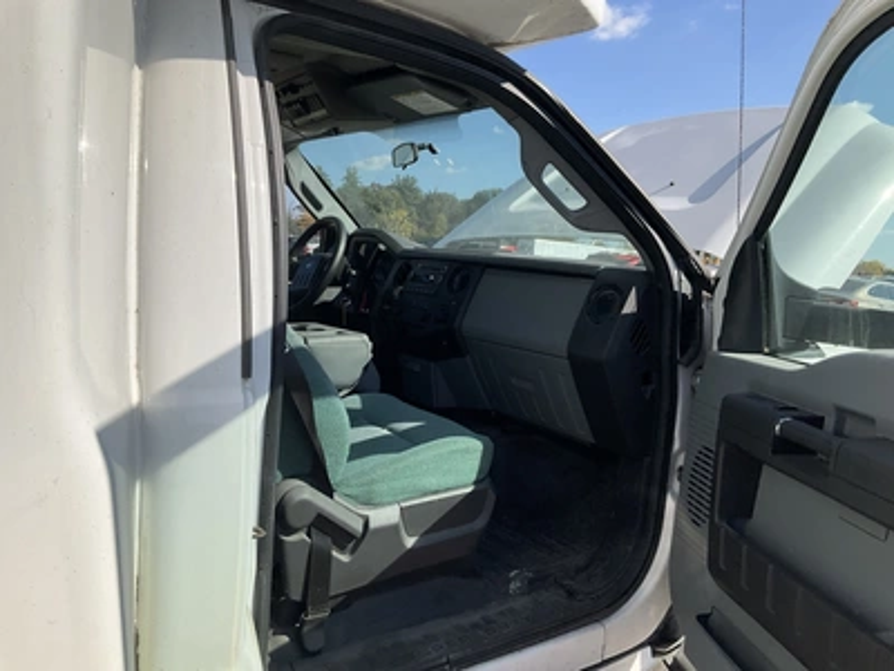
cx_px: 447
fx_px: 749
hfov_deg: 61.7
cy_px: 336
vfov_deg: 48.2
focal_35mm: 29
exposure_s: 1/1912
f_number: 1.8
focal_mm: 3
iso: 25
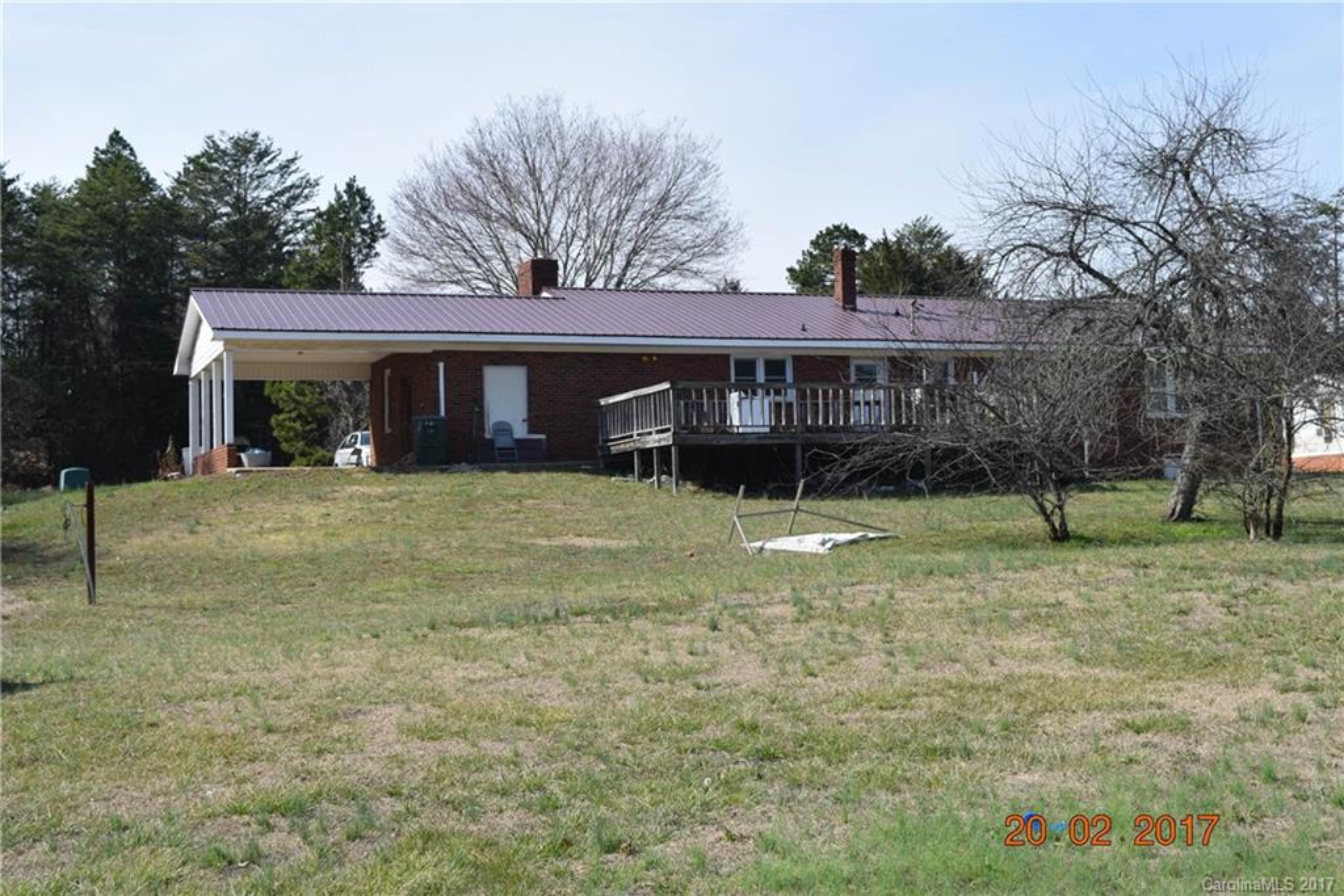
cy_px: 448
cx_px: 672
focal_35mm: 45
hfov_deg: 43.6
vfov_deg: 29.9
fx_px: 1680
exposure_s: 1/400
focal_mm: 30
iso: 200
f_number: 10
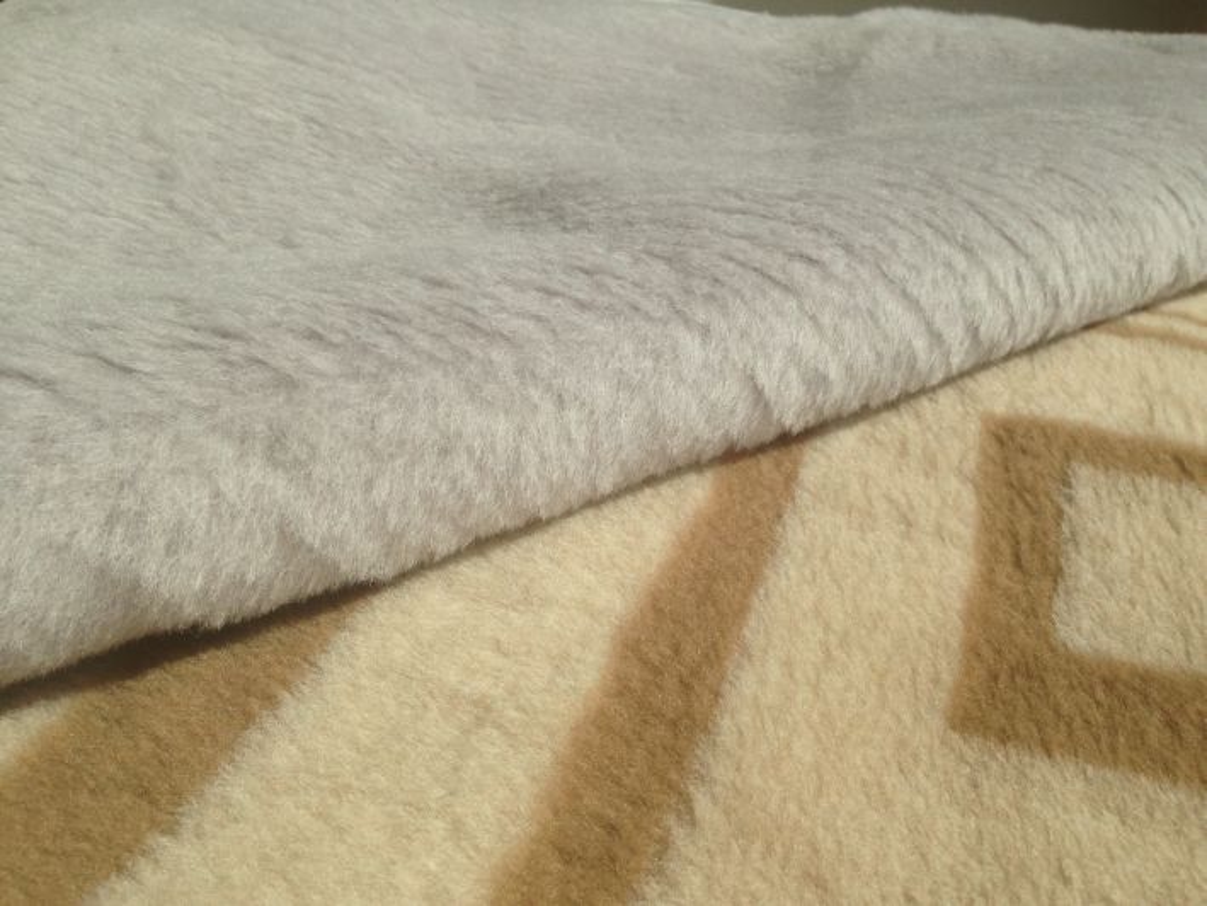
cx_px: 604
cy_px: 453
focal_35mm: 33
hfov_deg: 55.3
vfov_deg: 43.0
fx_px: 1151
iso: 50
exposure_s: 1/2710
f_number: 2.4
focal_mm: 4.13
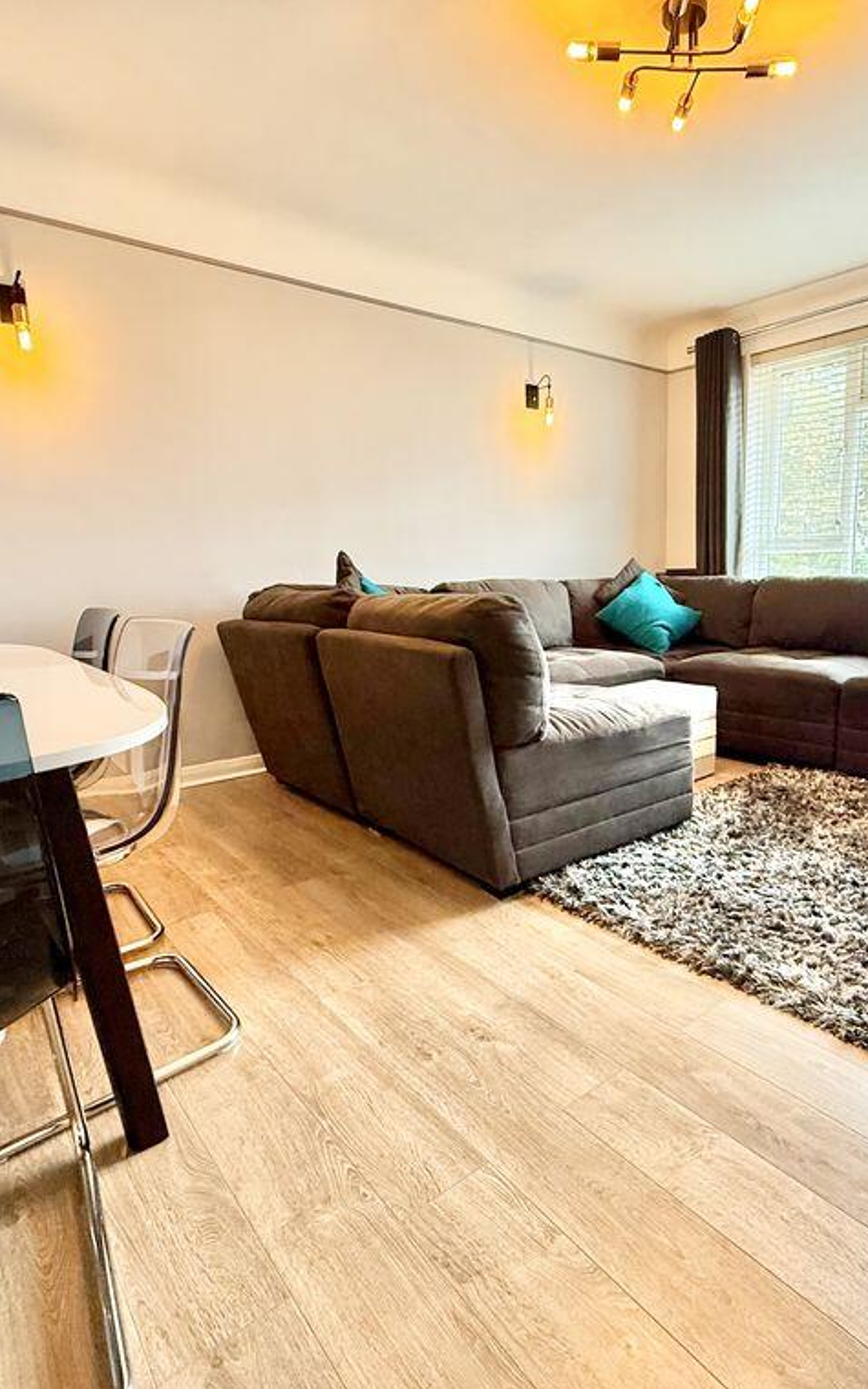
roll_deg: +1.3
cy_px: 694
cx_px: 554
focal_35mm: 20
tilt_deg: -10.4
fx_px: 757
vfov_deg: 85.1
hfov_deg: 58.7
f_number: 2.2
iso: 320
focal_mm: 2.22
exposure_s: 1/50
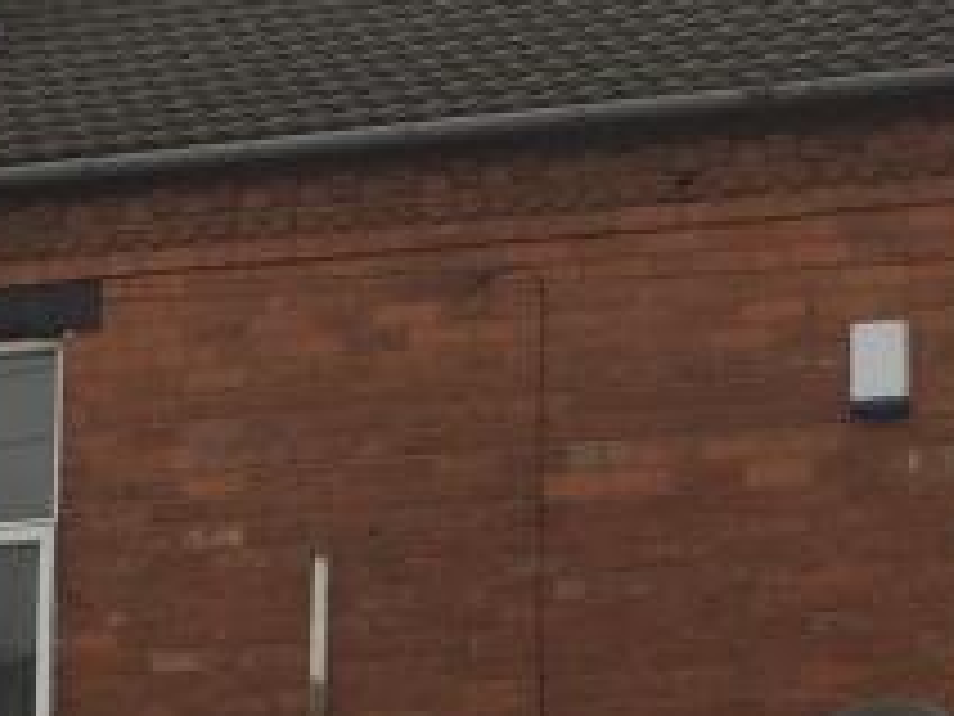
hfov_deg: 14.1
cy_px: 856
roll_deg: -0.5
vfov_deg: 10.4
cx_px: 441
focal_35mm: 140
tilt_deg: +9.7
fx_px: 3858
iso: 32
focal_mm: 4.15
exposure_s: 1/494
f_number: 2.2
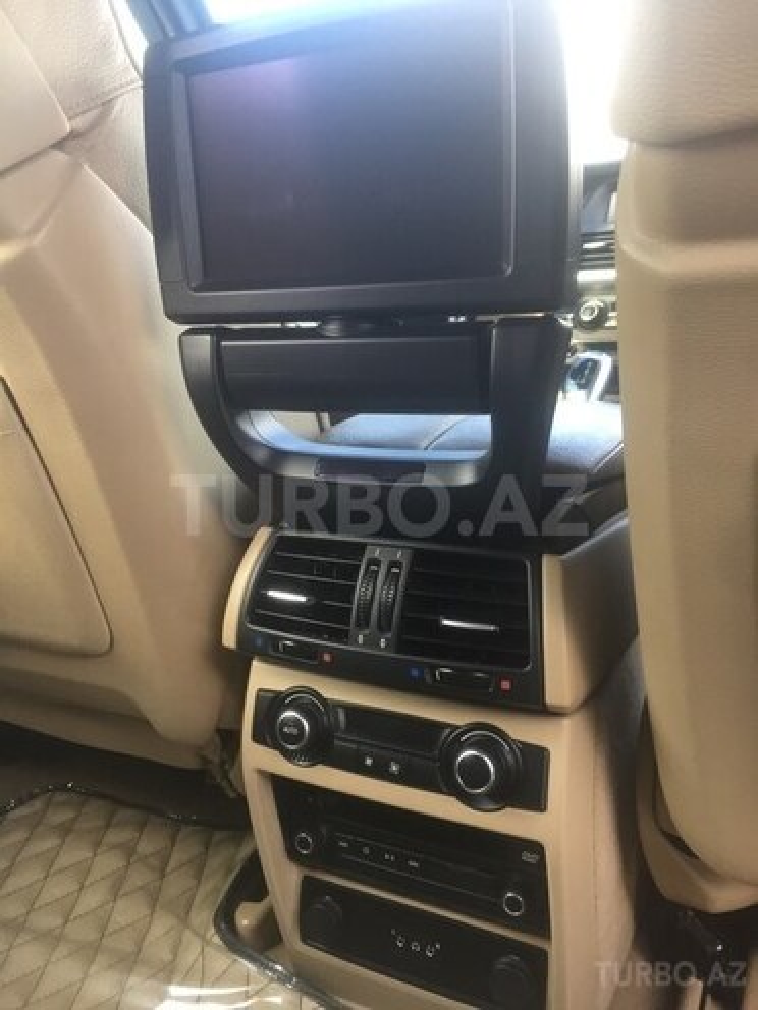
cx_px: 379
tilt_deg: -11.4
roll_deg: +0.6
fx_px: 847
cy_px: 505
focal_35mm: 29
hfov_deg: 48.2
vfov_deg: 61.7
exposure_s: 1/33
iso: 50
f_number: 2.2
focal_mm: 4.15
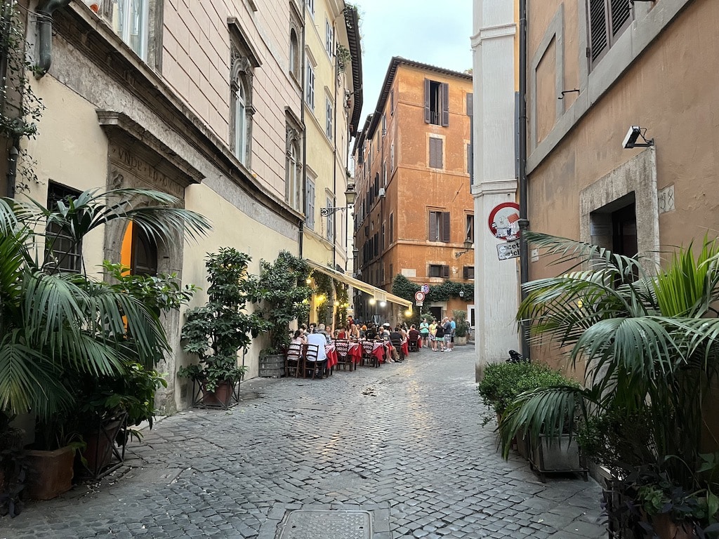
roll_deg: -0.4
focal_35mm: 26
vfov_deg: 53.1
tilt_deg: +4.5
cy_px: 270
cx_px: 360
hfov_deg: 67.3
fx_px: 540
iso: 500
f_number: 1.6
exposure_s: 1/60
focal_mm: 5.1
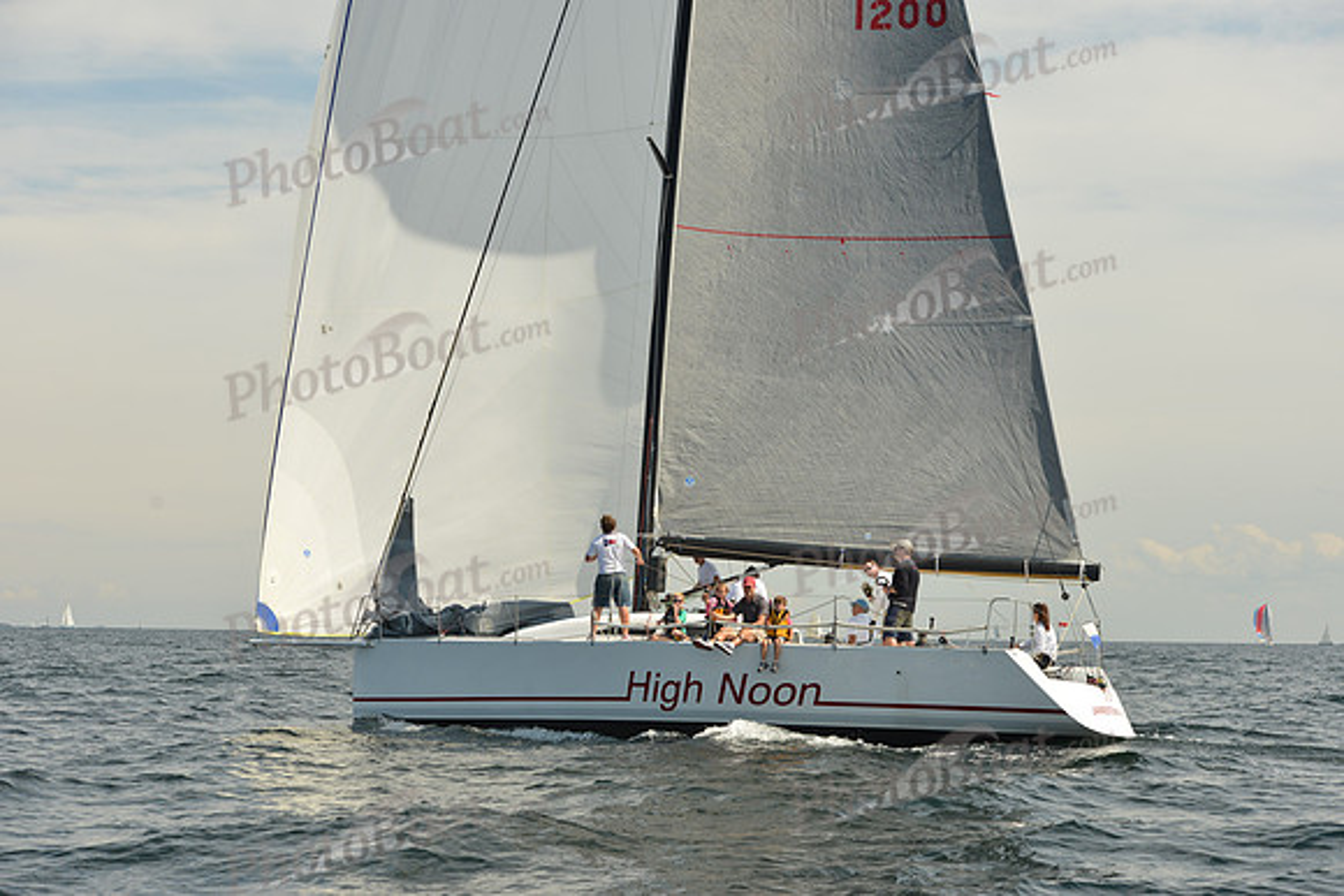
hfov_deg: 28.8
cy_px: 448
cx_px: 672
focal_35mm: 70
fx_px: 2614
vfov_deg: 19.5
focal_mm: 70
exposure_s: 1/1250
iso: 320
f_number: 8
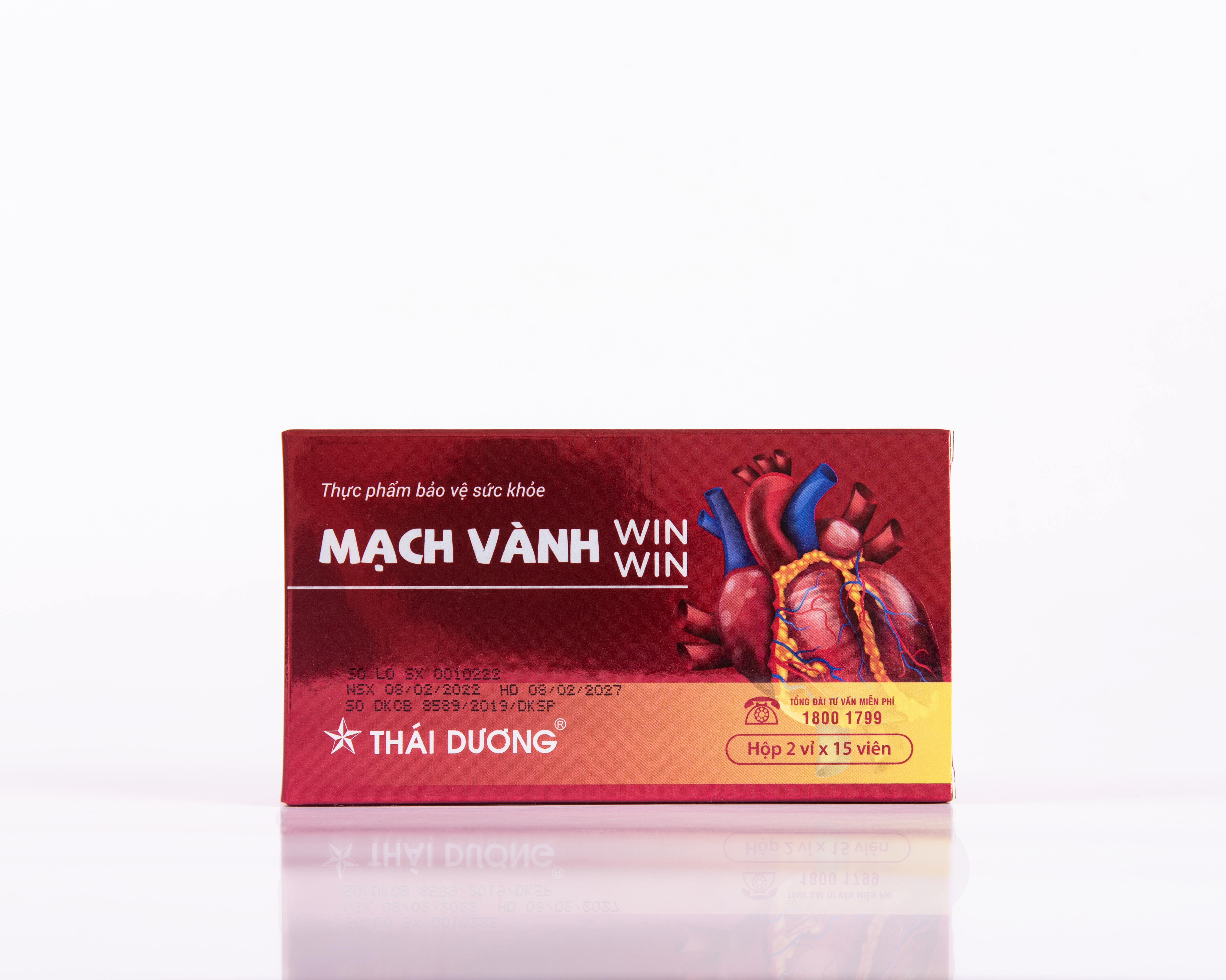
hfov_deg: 24.1
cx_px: 625
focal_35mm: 79
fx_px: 2866
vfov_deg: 19.4
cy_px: 489
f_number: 11
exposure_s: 1/125
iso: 160
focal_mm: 70
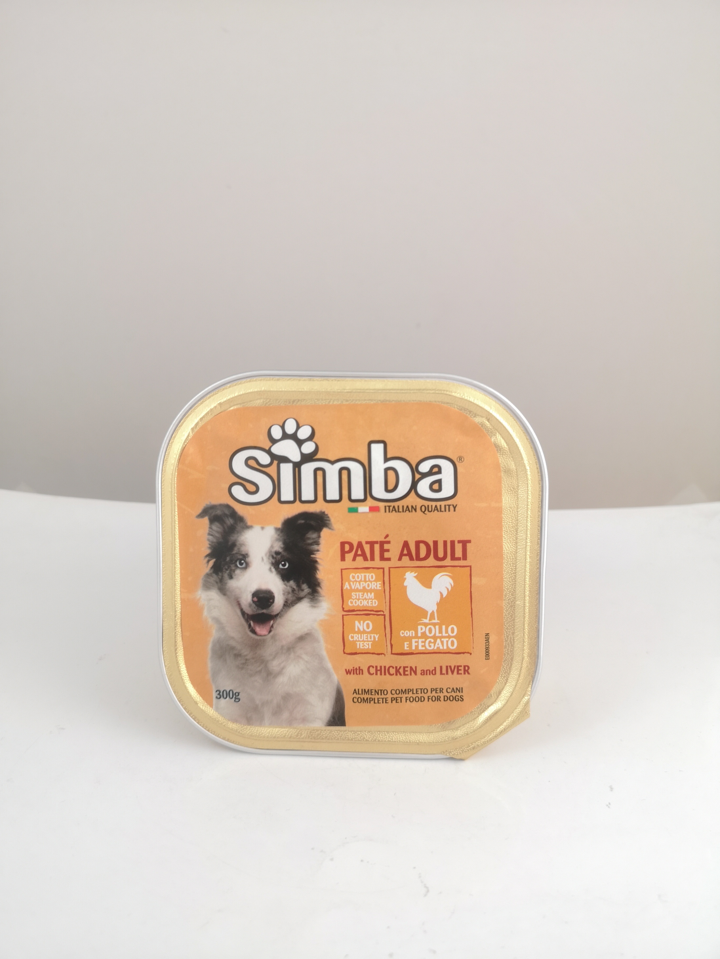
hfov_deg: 51.4
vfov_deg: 65.3
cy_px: 480
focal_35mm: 27
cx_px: 360
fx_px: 749
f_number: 1.8
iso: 50
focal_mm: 5.58
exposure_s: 1/30
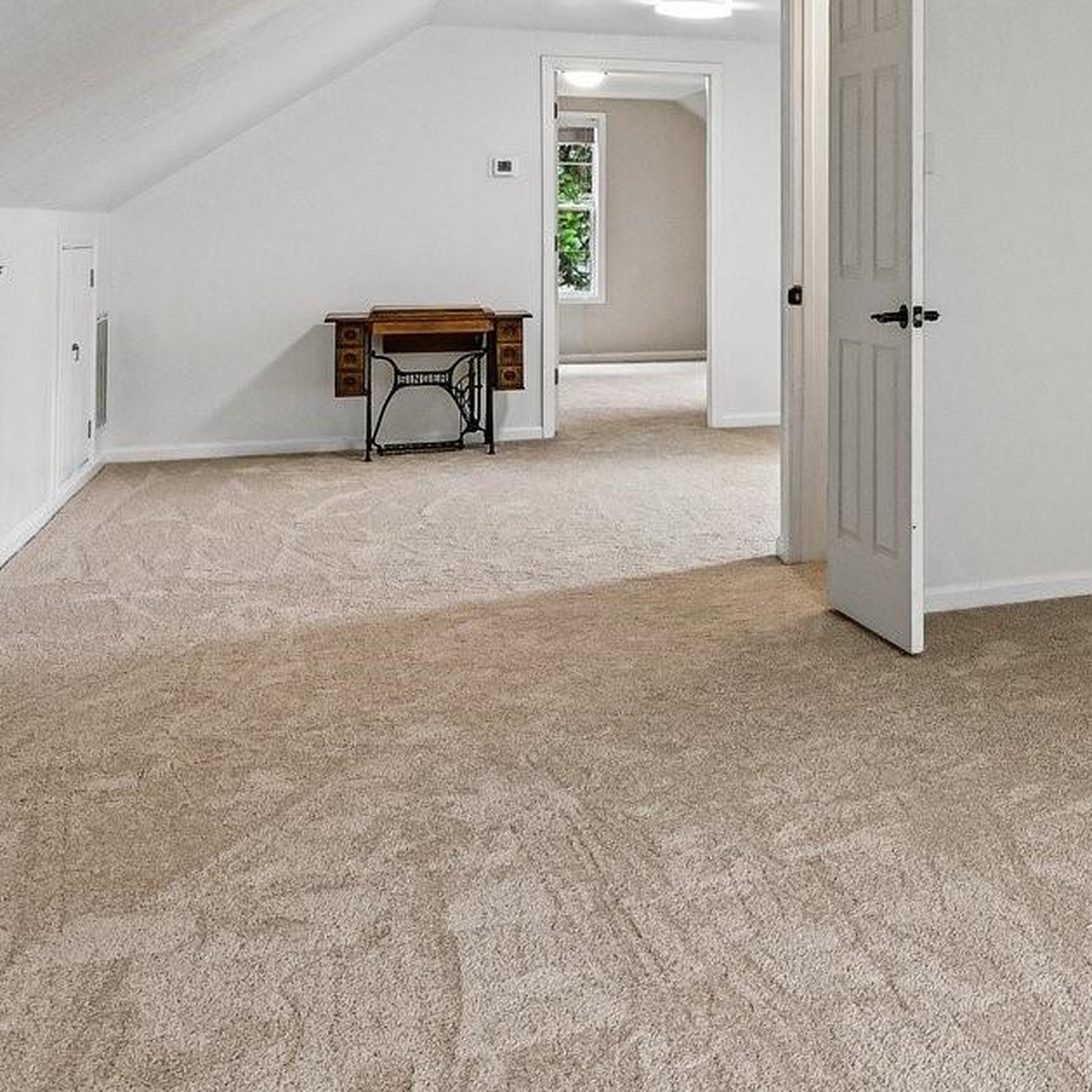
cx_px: 1417
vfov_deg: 34.1
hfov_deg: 28.7
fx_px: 1727
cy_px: 232
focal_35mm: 48
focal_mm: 17.5
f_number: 8
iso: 400
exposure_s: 1/13
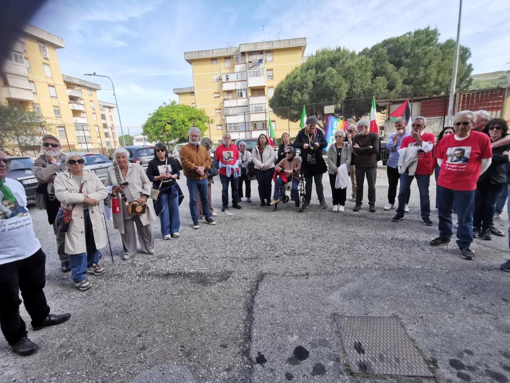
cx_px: 255
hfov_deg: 91.0
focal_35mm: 17
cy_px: 192
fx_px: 250
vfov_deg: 74.7
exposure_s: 1/492
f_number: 2.2
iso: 50
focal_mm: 2.26
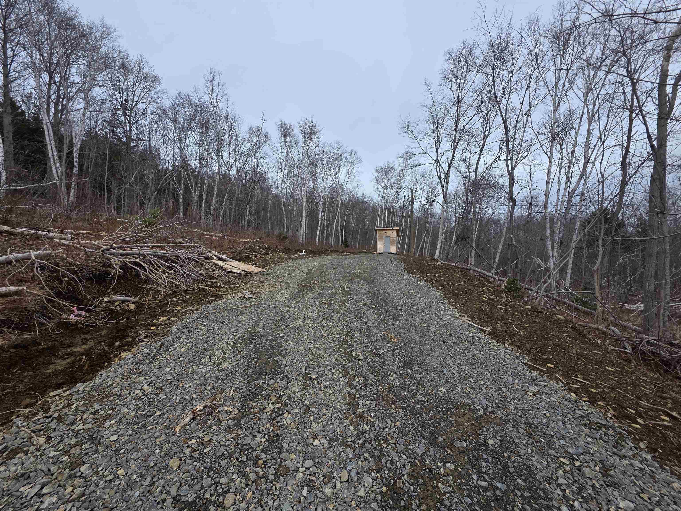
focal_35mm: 13
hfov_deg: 106.2
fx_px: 256
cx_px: 340
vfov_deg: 89.9
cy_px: 256
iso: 40
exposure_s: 1/650
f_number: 1.9
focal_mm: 2.2
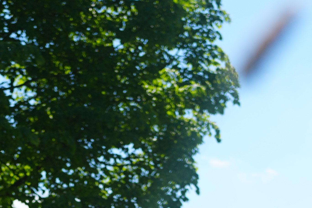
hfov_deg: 10.0
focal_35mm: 205
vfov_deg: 6.4
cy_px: 502
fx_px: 1777
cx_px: 44
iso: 100
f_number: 3.2
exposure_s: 1/1000
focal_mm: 40
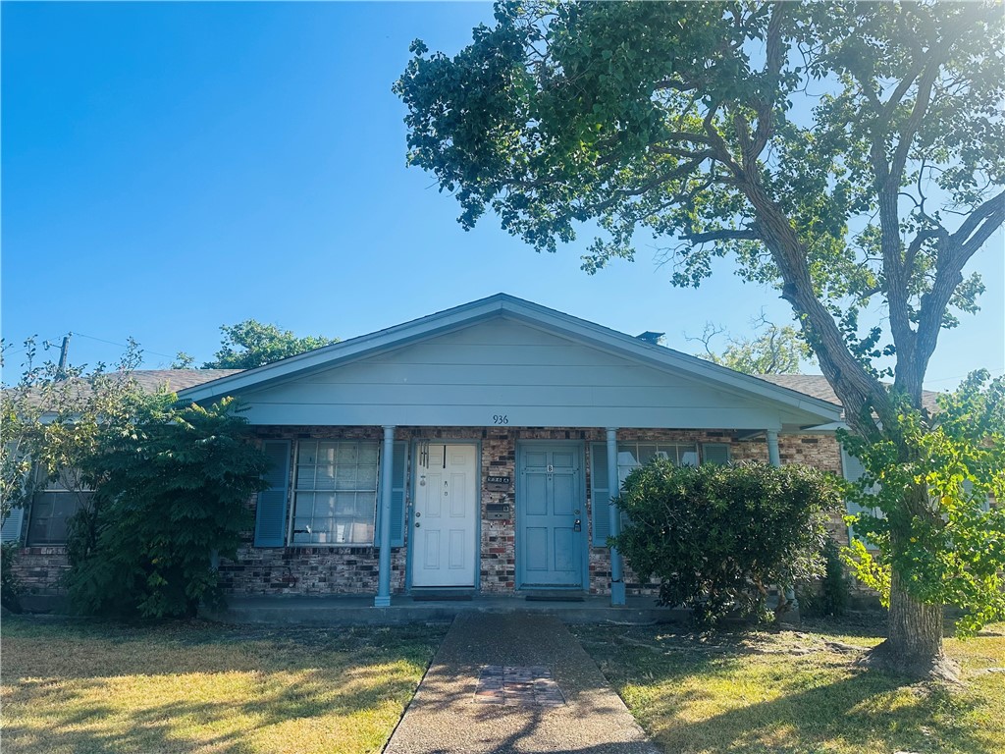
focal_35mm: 24
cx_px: 502
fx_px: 697
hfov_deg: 71.6
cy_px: 377
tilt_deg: +12.7
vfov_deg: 56.8
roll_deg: -0.3
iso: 80
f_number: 1.78
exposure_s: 1/2967
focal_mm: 6.86
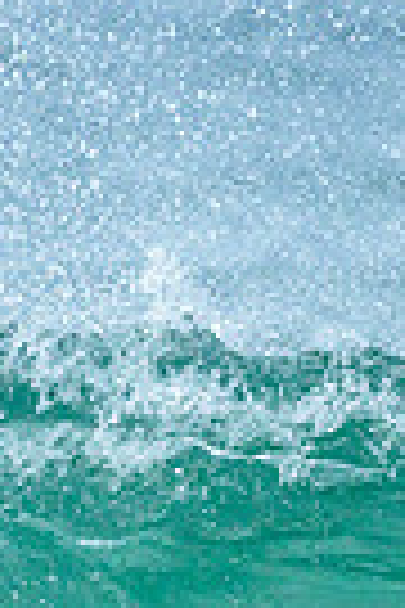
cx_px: -26
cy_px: 734
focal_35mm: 4356
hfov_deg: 0.3
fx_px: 73502
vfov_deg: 0.5
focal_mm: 800
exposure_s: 1/2000
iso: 450
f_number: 6.3
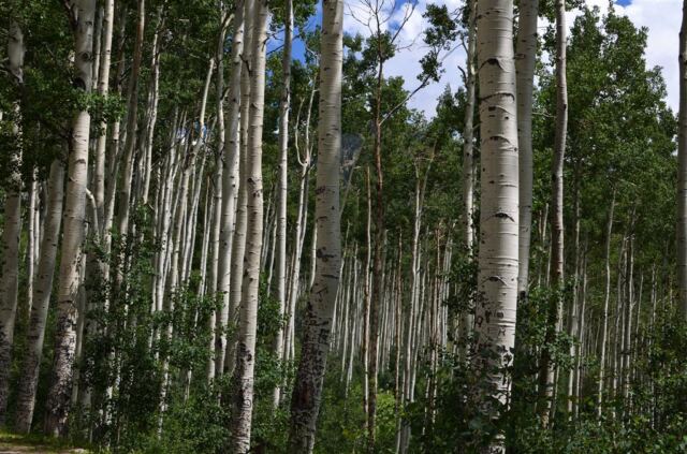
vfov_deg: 25.6
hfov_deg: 37.9
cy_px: 227
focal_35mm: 52
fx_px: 999
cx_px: 344
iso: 100
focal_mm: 35
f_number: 9
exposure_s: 1/250
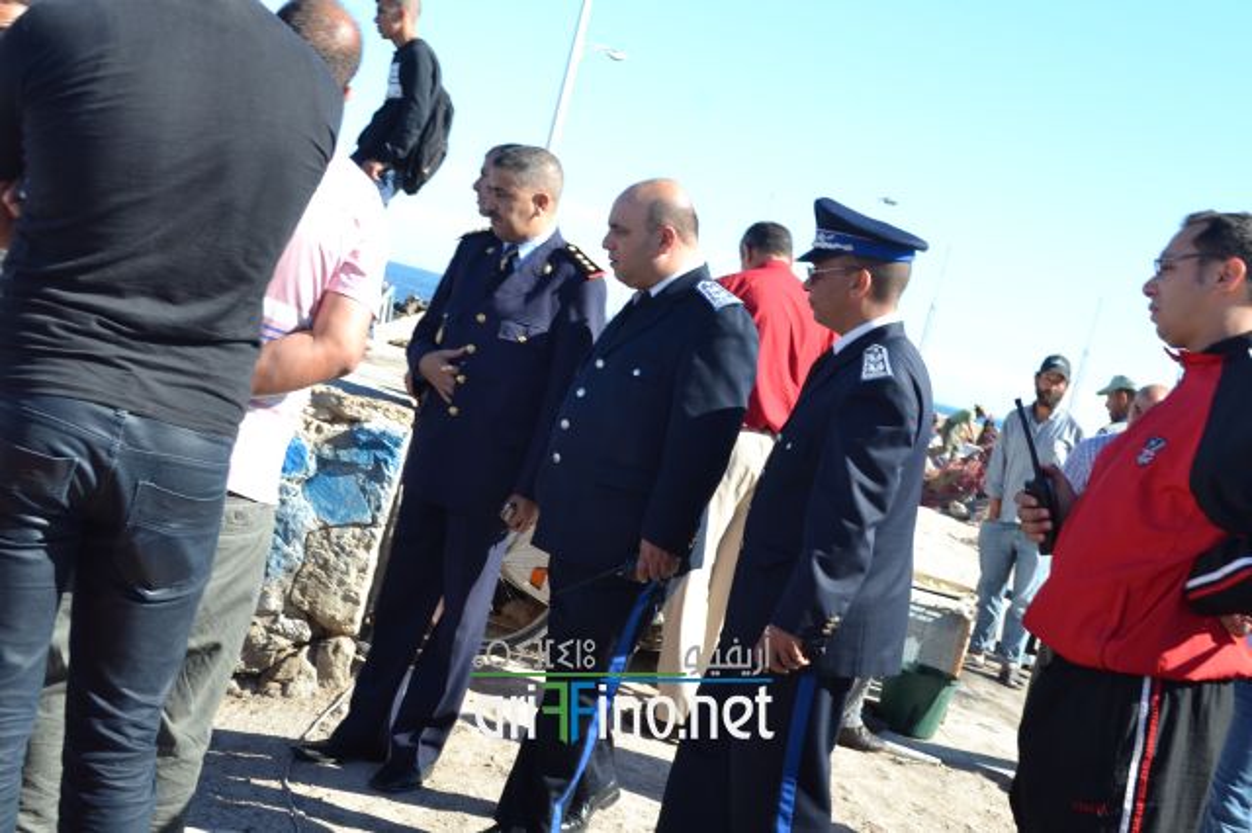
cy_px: 416
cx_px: 626
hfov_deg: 41.1
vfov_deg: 28.0
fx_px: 1668
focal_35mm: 48
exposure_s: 1/200
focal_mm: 32
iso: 100
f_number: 7.1
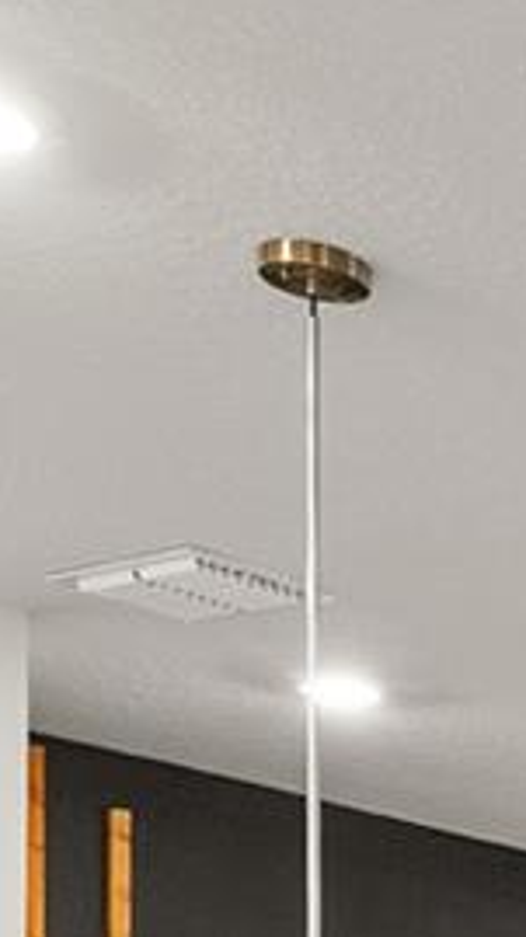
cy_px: 1453
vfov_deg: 17.8
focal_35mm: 106
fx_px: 2632
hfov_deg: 8.5
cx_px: 1829
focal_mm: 17
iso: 400
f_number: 8
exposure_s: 1/2.5
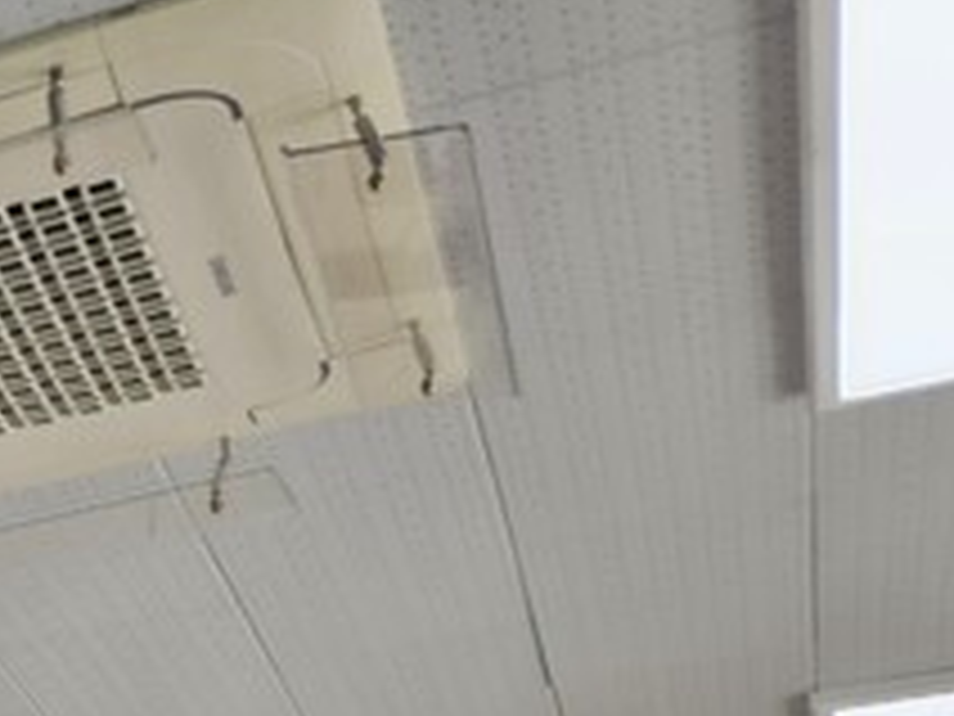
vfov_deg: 12.5
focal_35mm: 104
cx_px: -1125
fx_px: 2866
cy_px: 1450
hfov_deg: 14.5
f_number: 1.8
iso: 64
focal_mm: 5.4
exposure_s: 1/120
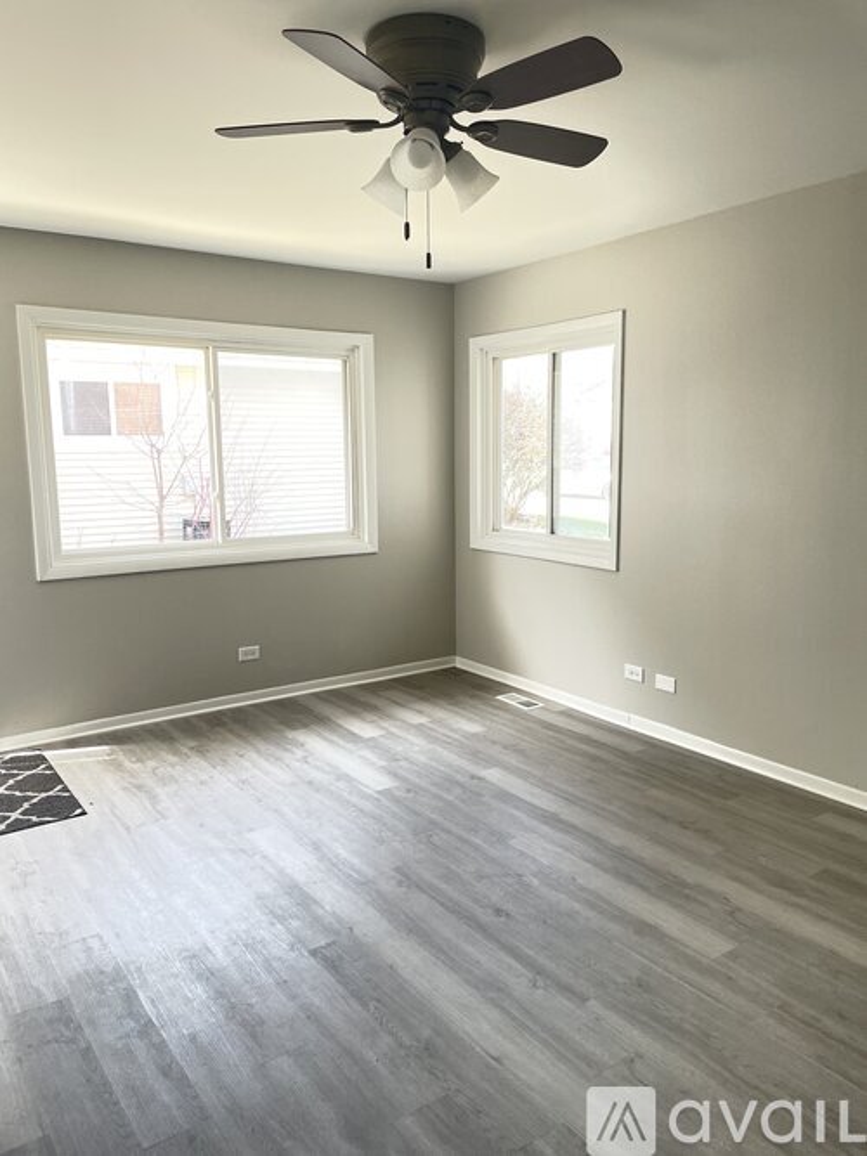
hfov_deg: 53.0
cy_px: 578
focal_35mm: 26
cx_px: 434
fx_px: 869
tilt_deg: -8.2
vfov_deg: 67.3
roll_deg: +0.5
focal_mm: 4.2
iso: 125
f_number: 1.6
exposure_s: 1/117
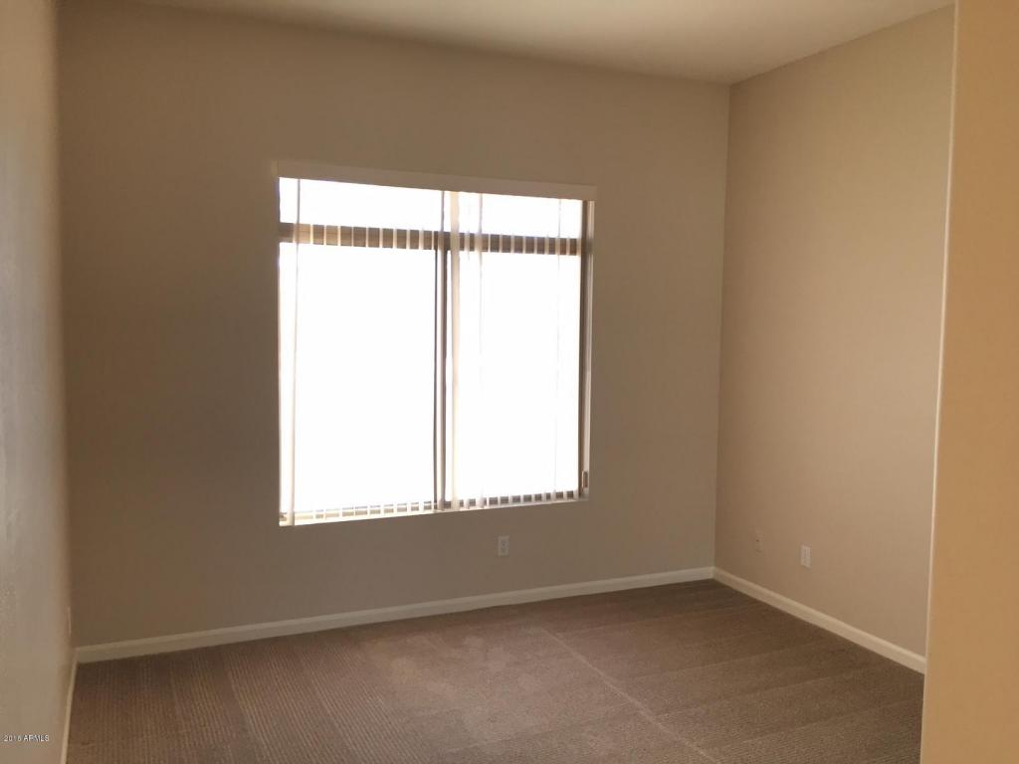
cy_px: 382
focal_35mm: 29
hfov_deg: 61.7
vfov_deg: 48.2
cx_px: 510
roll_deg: -0.7
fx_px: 854
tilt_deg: -3.1
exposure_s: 1/30
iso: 80
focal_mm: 4.15
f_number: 2.2
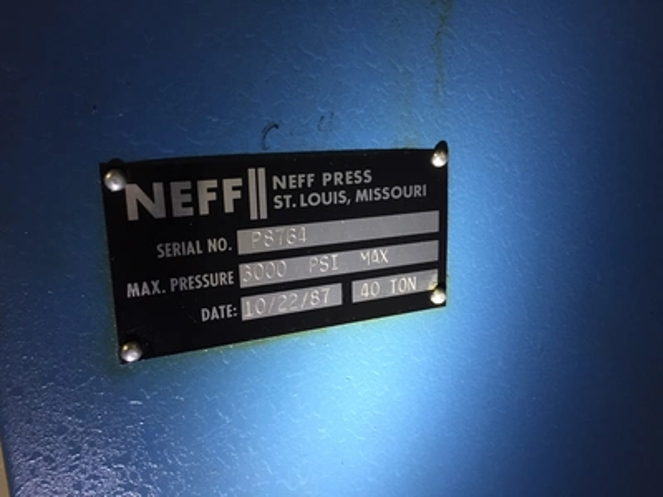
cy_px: 248
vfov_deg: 48.2
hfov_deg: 61.7
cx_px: 332
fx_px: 555
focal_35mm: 29
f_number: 2.2
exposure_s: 1/30
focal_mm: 4.15
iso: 100
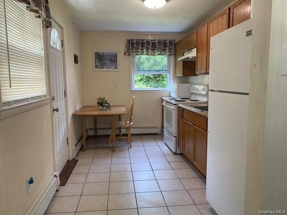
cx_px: 144
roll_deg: +0.0
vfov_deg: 53.1
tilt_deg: -6.9
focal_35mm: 26
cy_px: 108
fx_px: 216
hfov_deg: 67.3
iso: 64
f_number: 1.8
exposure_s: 1/60
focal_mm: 4.25
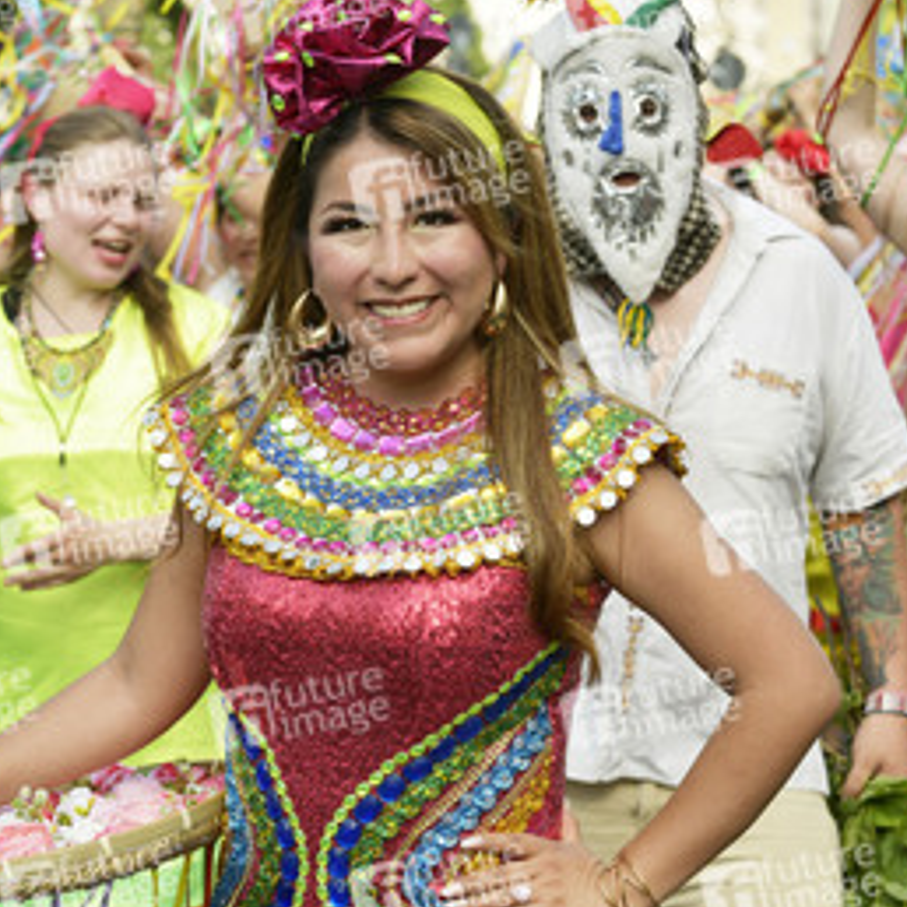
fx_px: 3083
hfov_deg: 16.7
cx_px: 346
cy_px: 446
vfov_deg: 16.7
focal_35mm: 104
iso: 160
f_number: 6.3
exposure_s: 1/500
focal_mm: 70
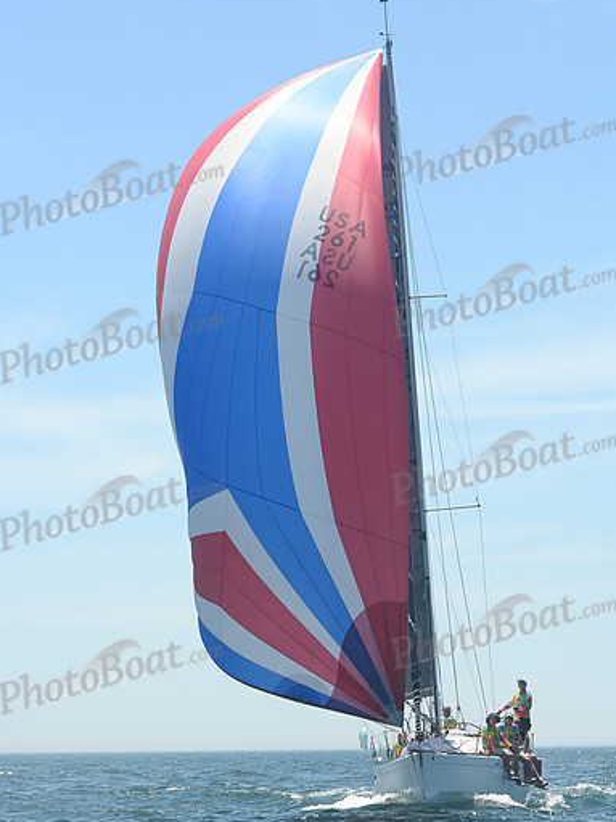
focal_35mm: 107
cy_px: 404
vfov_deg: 18.4
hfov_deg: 13.8
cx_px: 308
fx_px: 2540
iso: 320
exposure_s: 1/1000
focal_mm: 98
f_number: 8
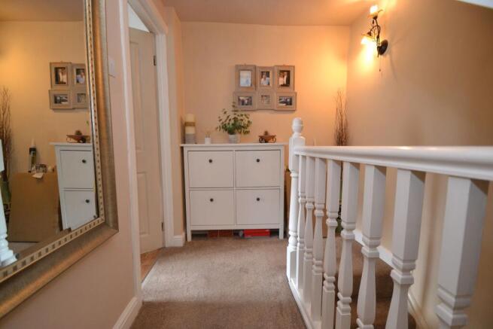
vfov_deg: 77.4
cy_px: 164
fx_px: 205
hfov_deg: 100.4
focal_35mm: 15
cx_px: 246
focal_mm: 10
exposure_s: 1/60
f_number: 3.5
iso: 1400
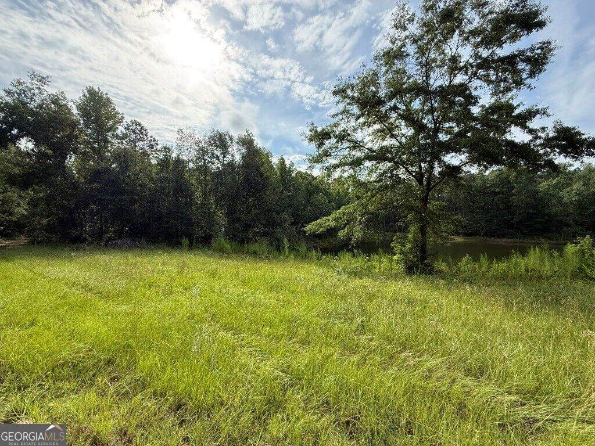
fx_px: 241
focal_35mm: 14
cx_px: 298
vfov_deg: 85.7
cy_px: 223
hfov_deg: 102.1
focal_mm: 2.22
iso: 64
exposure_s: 1/1145
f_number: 2.2
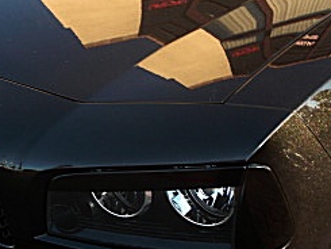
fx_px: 899
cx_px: 134
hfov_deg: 20.8
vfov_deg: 15.7
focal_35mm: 94
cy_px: 115
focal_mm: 6.3
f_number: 2.8
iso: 50
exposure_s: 1/80
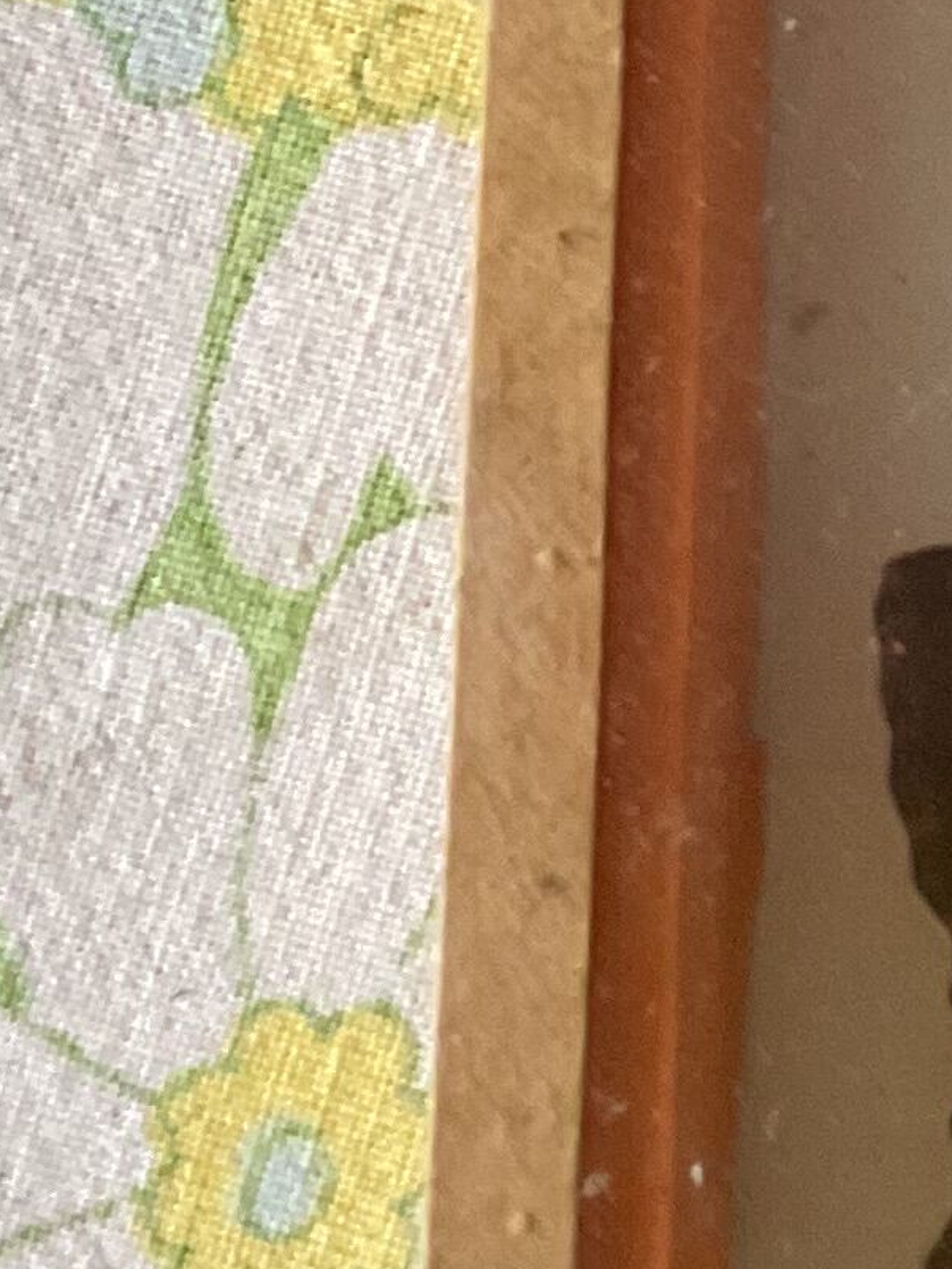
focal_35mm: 146
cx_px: 1806
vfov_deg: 13.4
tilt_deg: -81.9
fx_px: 5352
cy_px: 59
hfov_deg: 9.6
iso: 125
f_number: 1.8
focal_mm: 3
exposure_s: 1/50
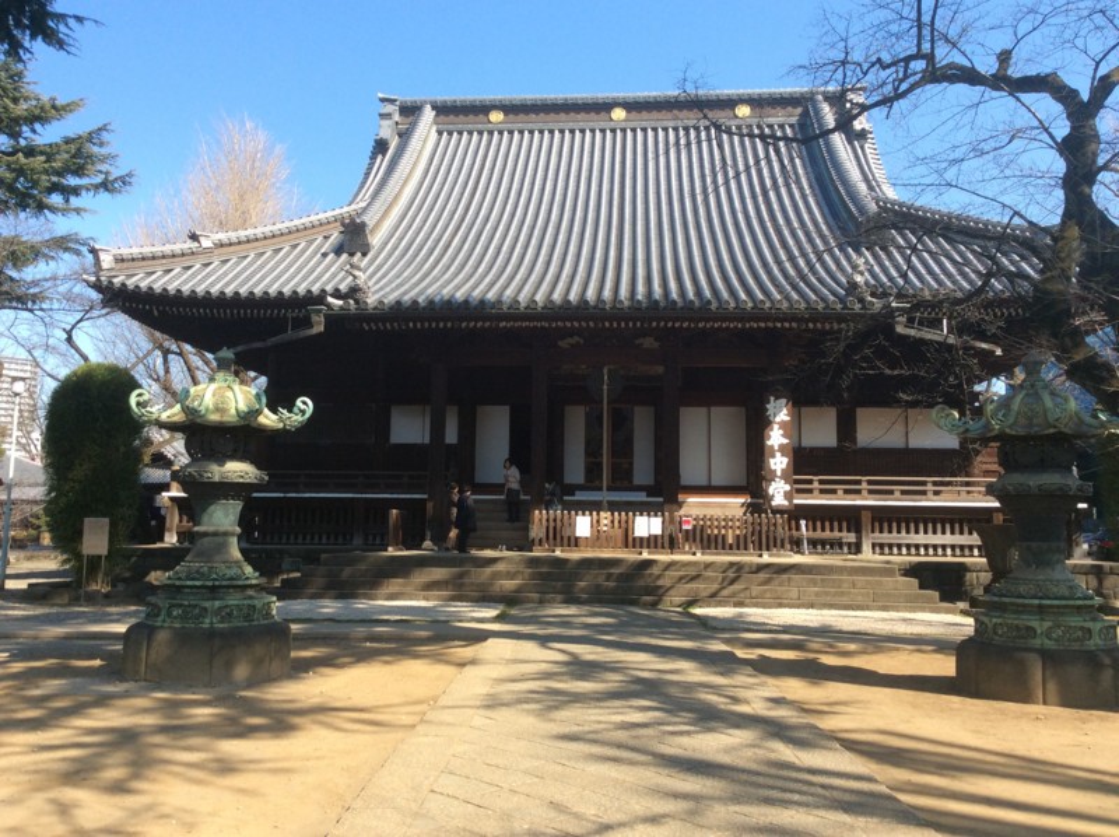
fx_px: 1033
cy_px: 418
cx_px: 560
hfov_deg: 56.9
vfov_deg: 44.1
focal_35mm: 32
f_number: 2.4
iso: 32
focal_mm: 3.3
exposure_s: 1/590
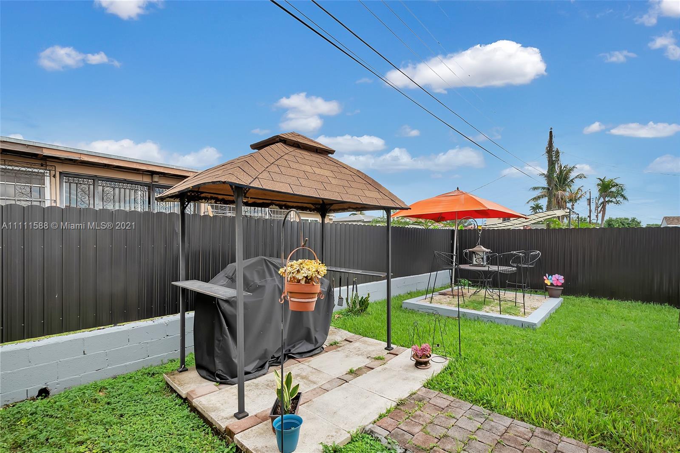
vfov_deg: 77.3
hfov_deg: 100.4
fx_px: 283
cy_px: 226
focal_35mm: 15
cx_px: 340
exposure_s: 1/60
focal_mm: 10
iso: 100
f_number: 11
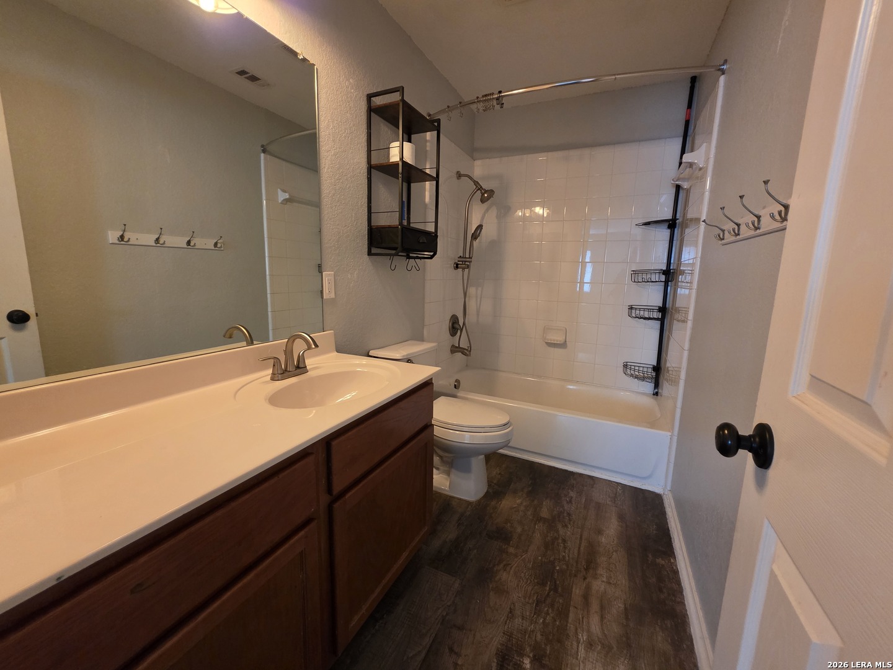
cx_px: 446
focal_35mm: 13
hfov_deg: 106.2
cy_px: 335
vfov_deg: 89.9
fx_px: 335
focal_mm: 2.2
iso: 500
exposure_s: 1/60
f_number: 1.9
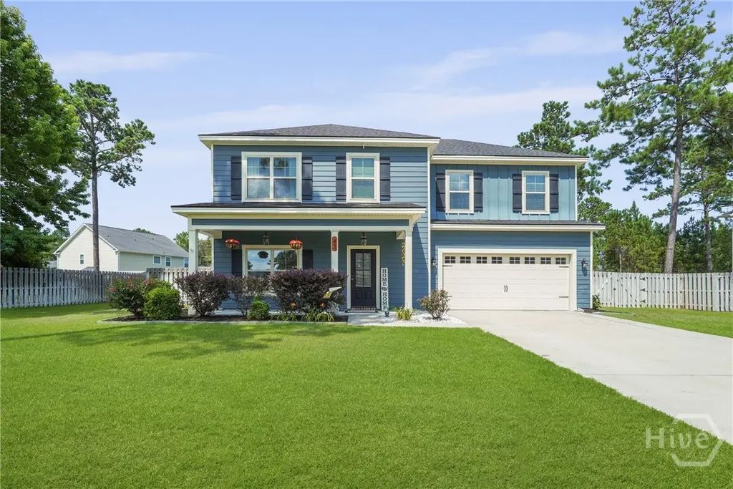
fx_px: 326
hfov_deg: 96.7
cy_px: 244
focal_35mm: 16
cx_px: 366
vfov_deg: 73.8
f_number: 9
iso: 320
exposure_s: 1/640
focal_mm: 16
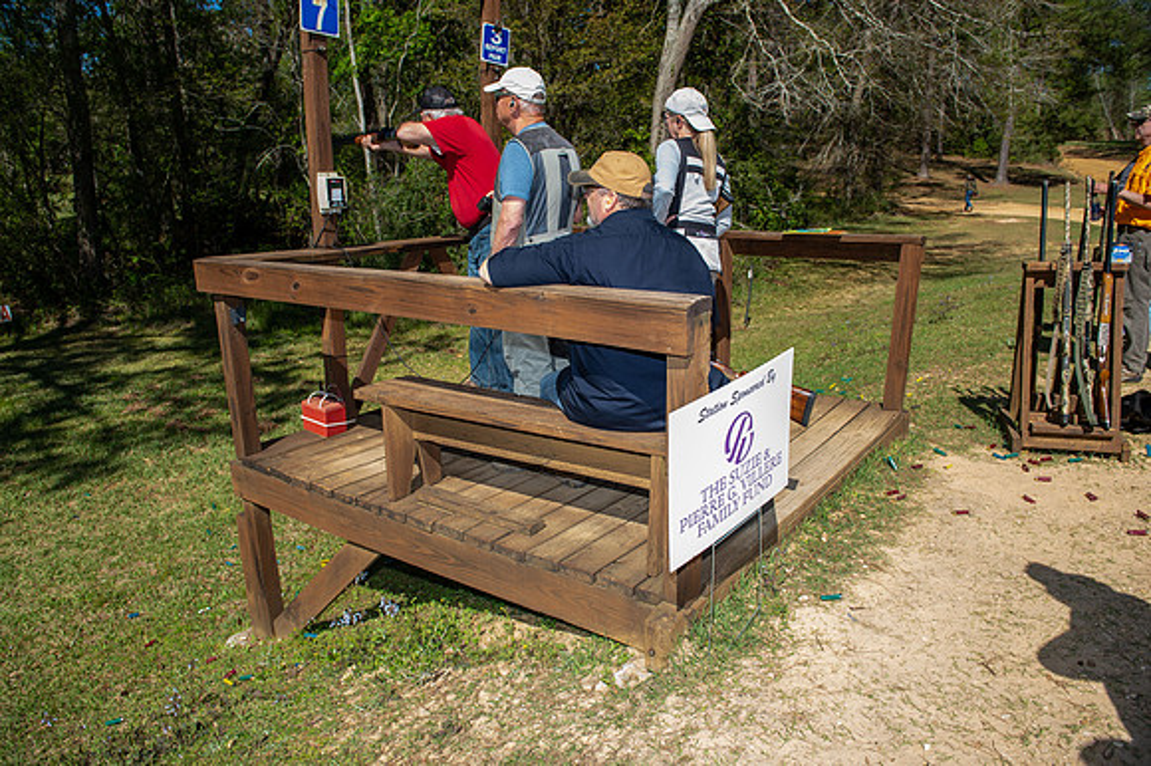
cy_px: 383
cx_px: 576
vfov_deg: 53.1
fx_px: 767
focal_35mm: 24
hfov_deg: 73.8
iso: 50
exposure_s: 1/250
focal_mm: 24
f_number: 5.6
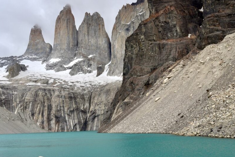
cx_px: 93
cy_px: 68
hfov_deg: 59.7
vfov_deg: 42.2
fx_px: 202
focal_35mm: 31
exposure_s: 1/250
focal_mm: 24
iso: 200
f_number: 8
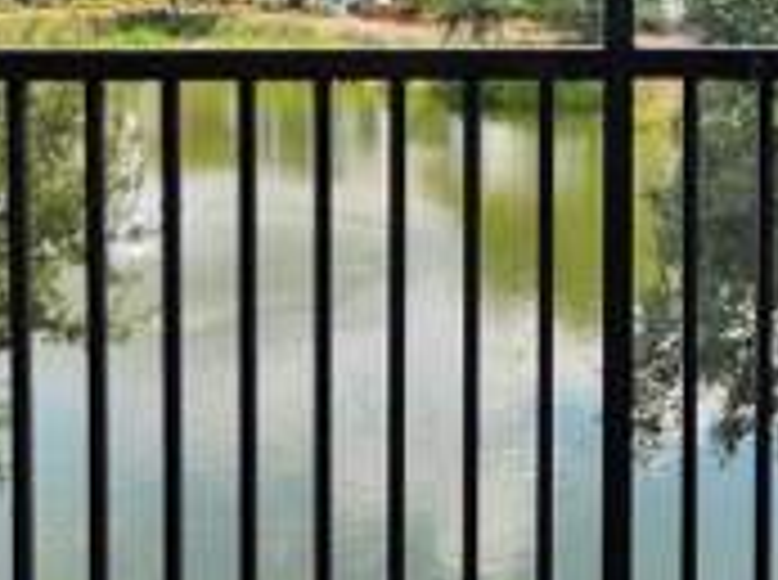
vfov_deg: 22.0
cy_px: -4
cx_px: 612
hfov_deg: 29.7
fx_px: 1435
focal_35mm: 64
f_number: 1.8
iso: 12
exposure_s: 1/307
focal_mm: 6.4
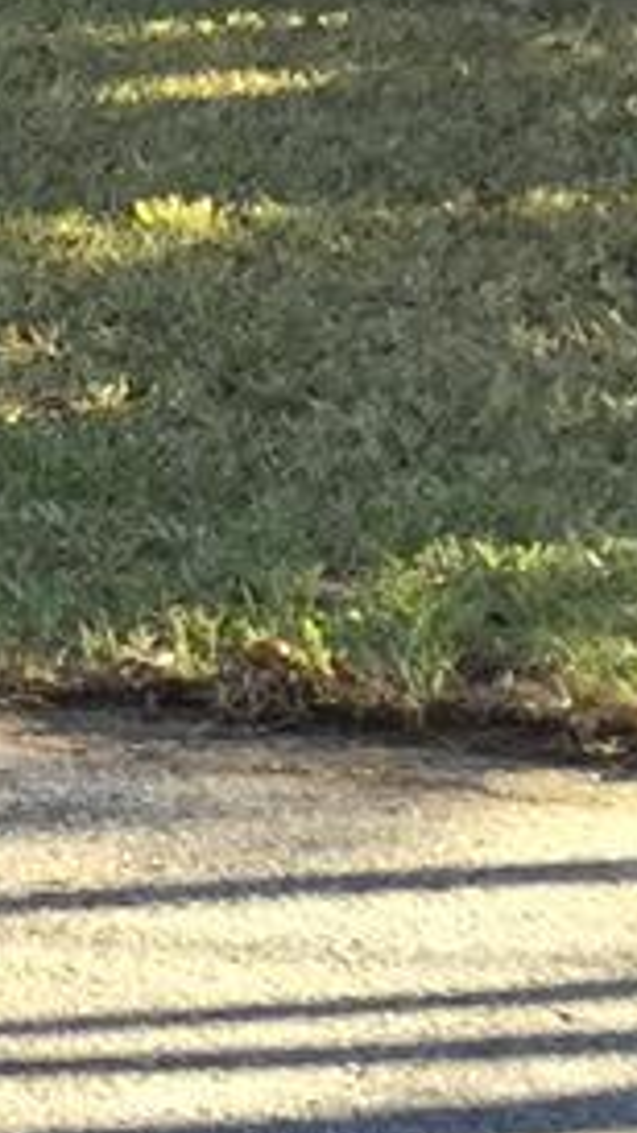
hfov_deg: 5.2
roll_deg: +1.0
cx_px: -2428
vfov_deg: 11.3
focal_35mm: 188
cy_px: -141
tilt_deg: -8.2
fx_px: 5649
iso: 40
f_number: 2.2
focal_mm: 4.15
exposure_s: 1/120
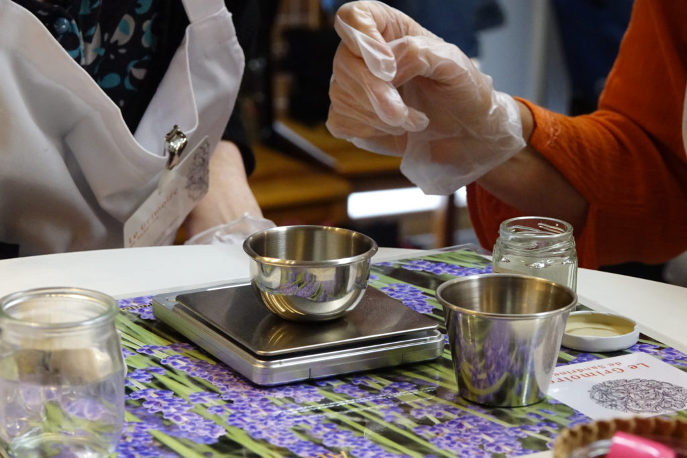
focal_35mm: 131
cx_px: 344
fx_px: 2500
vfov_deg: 10.5
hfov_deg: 15.6
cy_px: 229
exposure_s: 1/100
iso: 2500
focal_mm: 47.94
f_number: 5.6
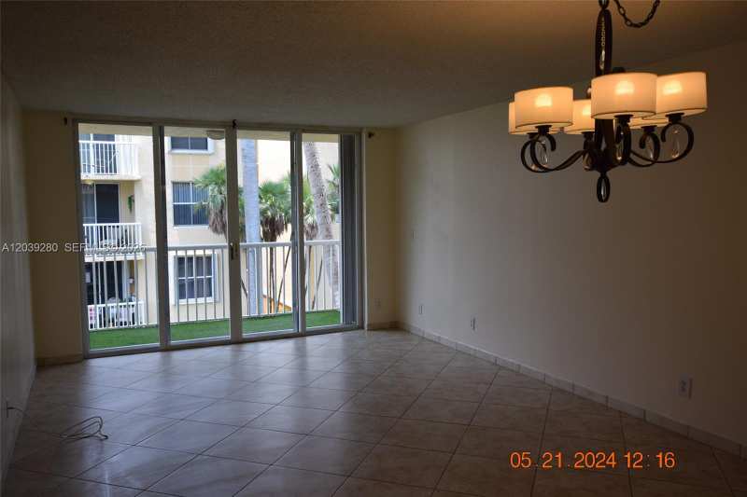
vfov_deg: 43.6
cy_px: 248
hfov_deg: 61.9
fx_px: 622
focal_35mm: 30
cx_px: 374
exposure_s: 1/125
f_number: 5.6
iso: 400
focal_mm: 20
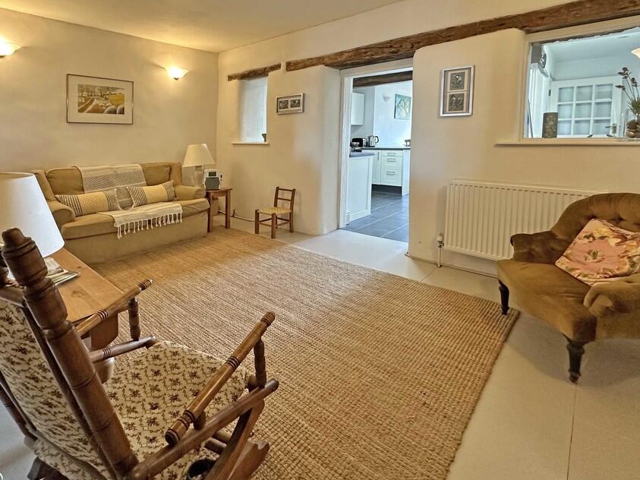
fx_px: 314
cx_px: 304
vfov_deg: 74.4
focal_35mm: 17
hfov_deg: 91.0
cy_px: 210
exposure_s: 1/50
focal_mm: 2.22
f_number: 2.2
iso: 250
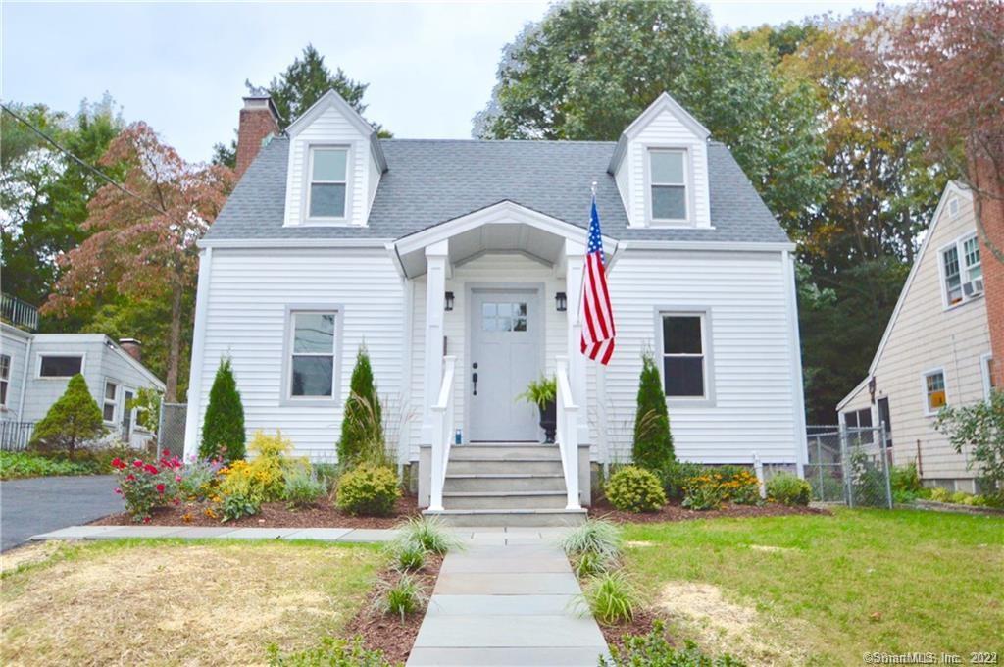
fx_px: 752
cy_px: 334
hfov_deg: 67.4
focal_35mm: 27
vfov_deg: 47.8
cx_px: 502
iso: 720
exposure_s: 1/60
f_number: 4.2
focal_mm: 18
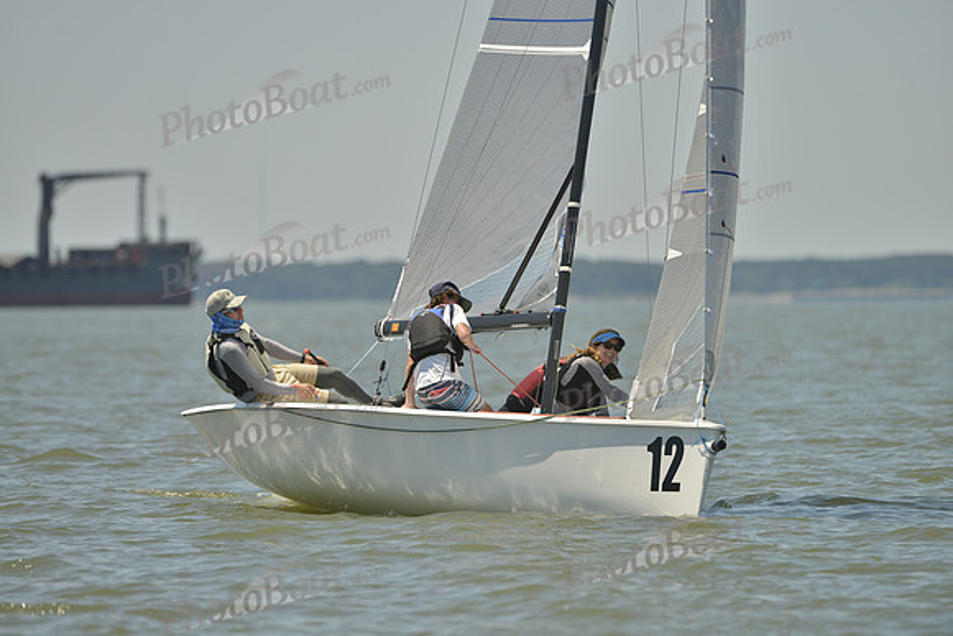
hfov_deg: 5.2
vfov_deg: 3.4
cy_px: 318
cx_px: 476
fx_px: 10591
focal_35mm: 400
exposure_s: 1/1250
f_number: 6.3
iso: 200
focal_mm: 400
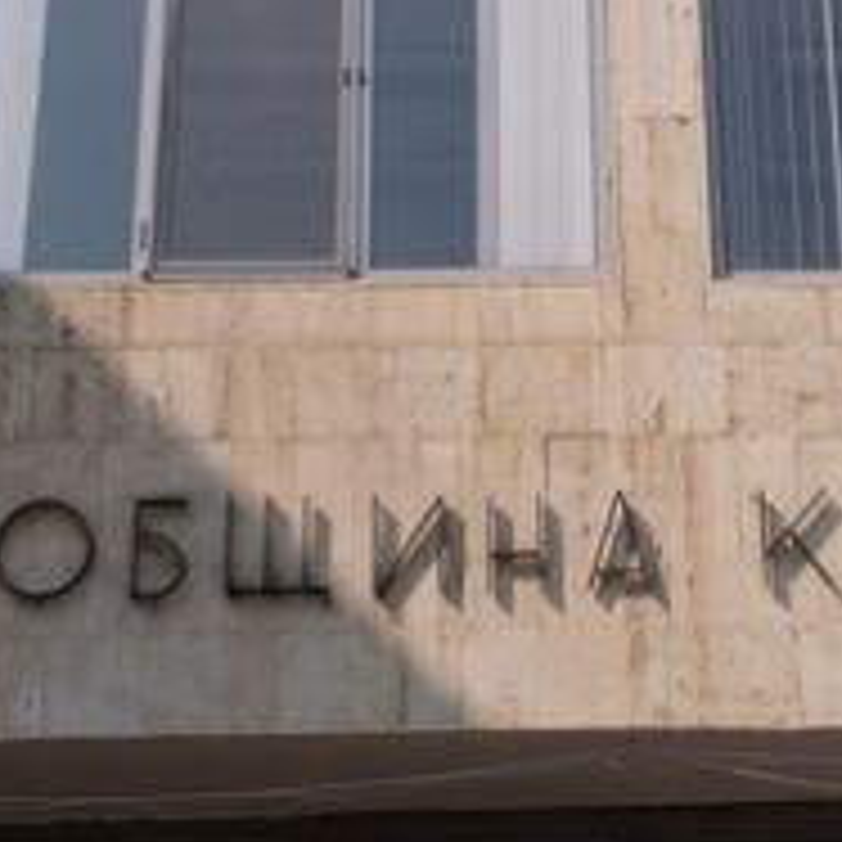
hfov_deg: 18.2
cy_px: -191
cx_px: 644
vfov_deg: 17.4
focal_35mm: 95
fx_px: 2614
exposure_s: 1/400
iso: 400
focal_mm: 20.1
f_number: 14
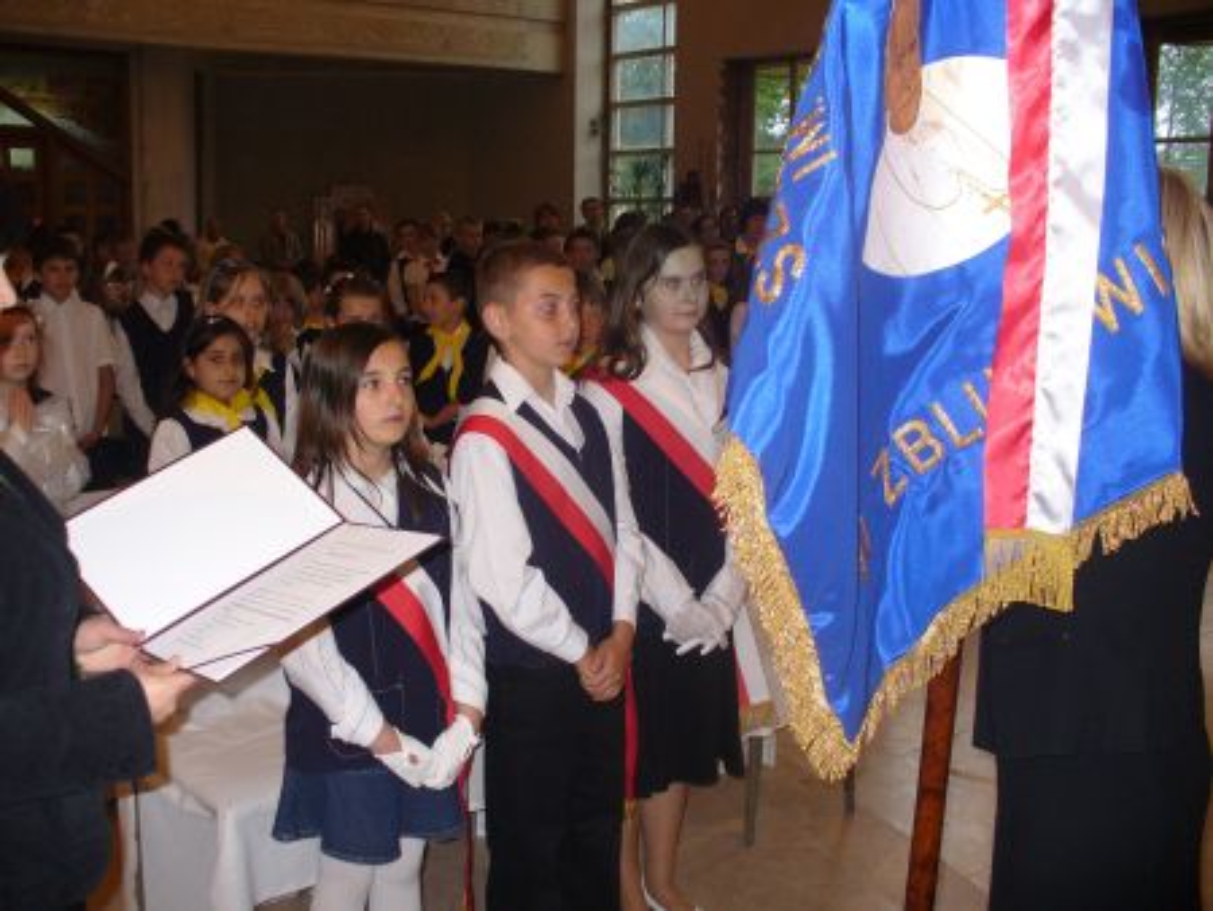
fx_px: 1297
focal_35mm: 37
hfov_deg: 50.1
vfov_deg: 38.7
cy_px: 456
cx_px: 606
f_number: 2.8
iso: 160
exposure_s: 1/30
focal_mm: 6.1
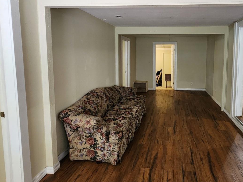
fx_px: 140
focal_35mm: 20
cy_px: 67
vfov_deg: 64.9
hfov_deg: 79.1
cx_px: 161
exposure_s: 1/30
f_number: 2.2
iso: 400
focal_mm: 2.2
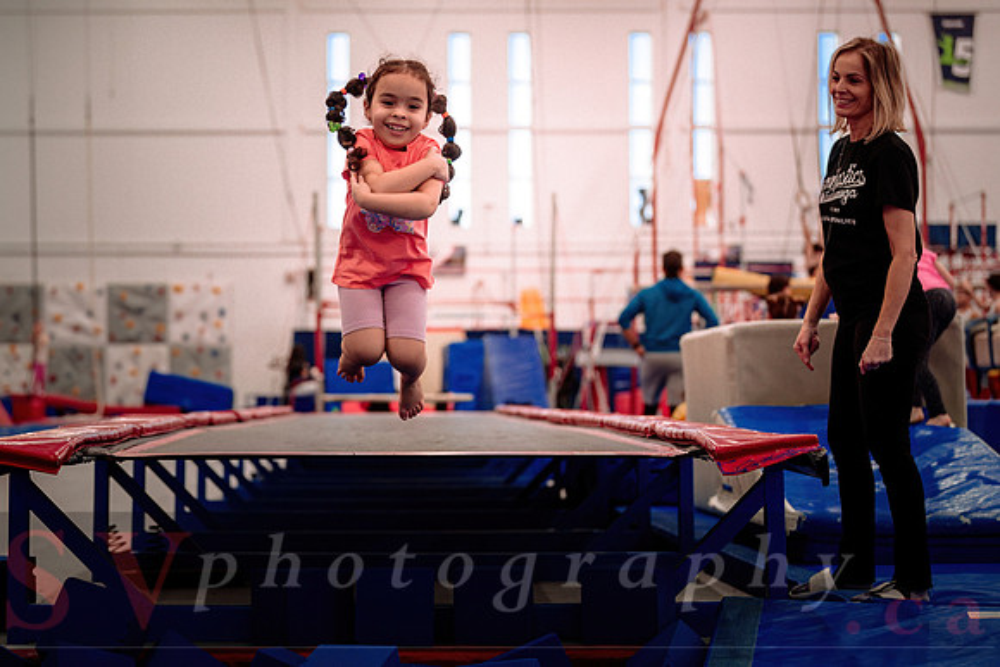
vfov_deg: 17.2
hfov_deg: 25.5
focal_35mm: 79
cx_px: 433
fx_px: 2204
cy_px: 318
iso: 1600
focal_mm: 70
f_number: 2.8
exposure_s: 1/400
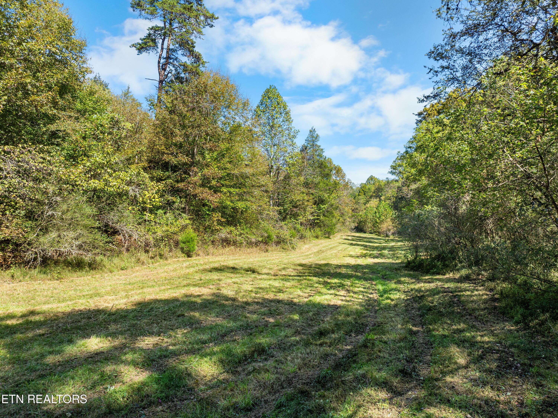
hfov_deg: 71.6
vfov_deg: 56.8
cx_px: 279
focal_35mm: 24
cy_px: 209
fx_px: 387
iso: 120
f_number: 2.8
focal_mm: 12.29
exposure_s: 1/60
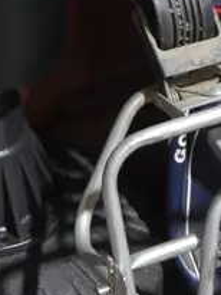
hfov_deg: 8.7
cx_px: 37
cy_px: -229
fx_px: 1446
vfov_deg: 10.9
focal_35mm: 170
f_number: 4
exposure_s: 1/60
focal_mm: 17
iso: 1000
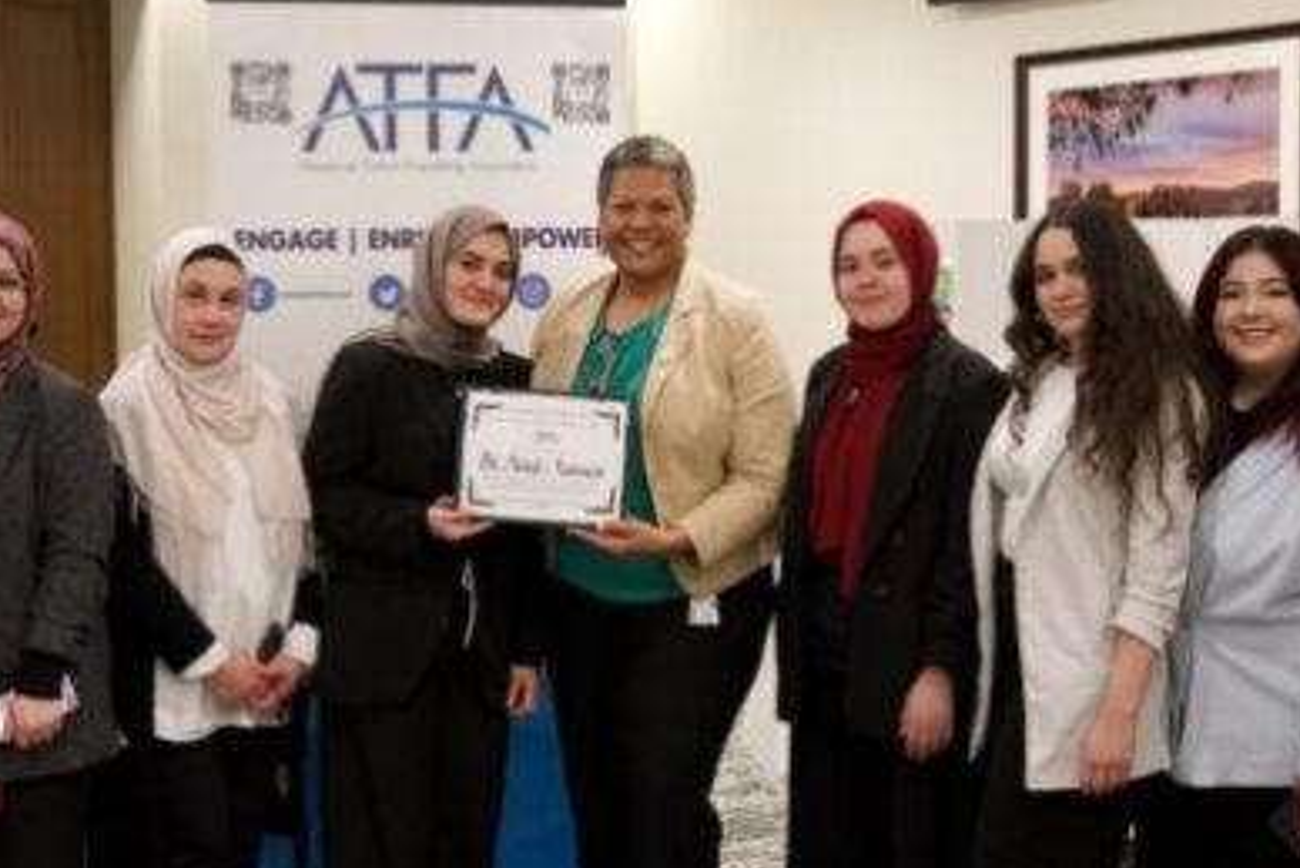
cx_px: 600
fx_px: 1878
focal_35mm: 52
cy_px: 590
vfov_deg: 25.9
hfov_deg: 38.2
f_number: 4
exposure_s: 1/160
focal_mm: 29
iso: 1600
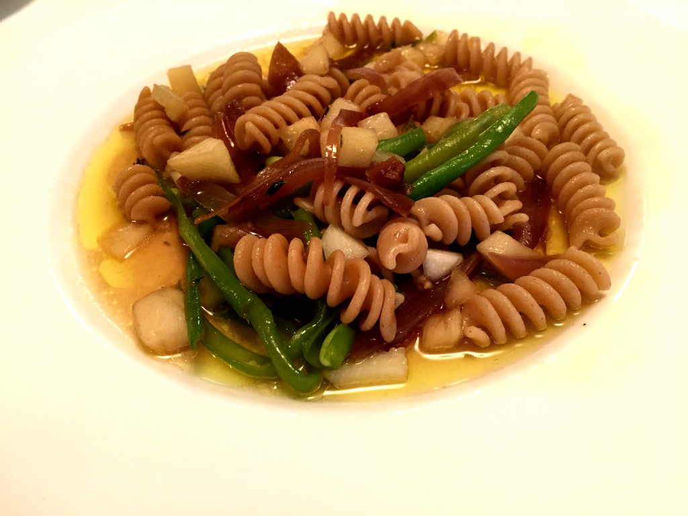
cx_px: 344
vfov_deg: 48.2
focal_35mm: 29
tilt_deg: -47.8
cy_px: 258
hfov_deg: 61.7
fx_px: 576
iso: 200
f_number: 2.2
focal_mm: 4.15
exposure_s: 1/33
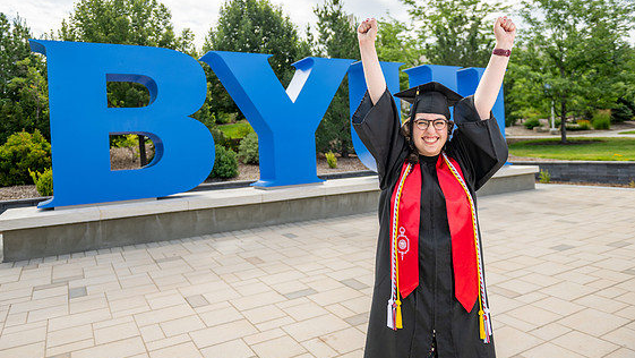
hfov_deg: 71.9
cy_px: 150
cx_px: 310
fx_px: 438
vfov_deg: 44.3
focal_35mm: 26
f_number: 2.8
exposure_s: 1/1250
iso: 100
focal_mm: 24
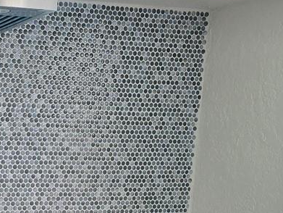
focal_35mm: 94
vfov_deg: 14.7
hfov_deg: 19.0
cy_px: 320
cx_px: -103
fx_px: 769
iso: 80
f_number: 1.7
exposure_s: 1/180
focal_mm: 6.3
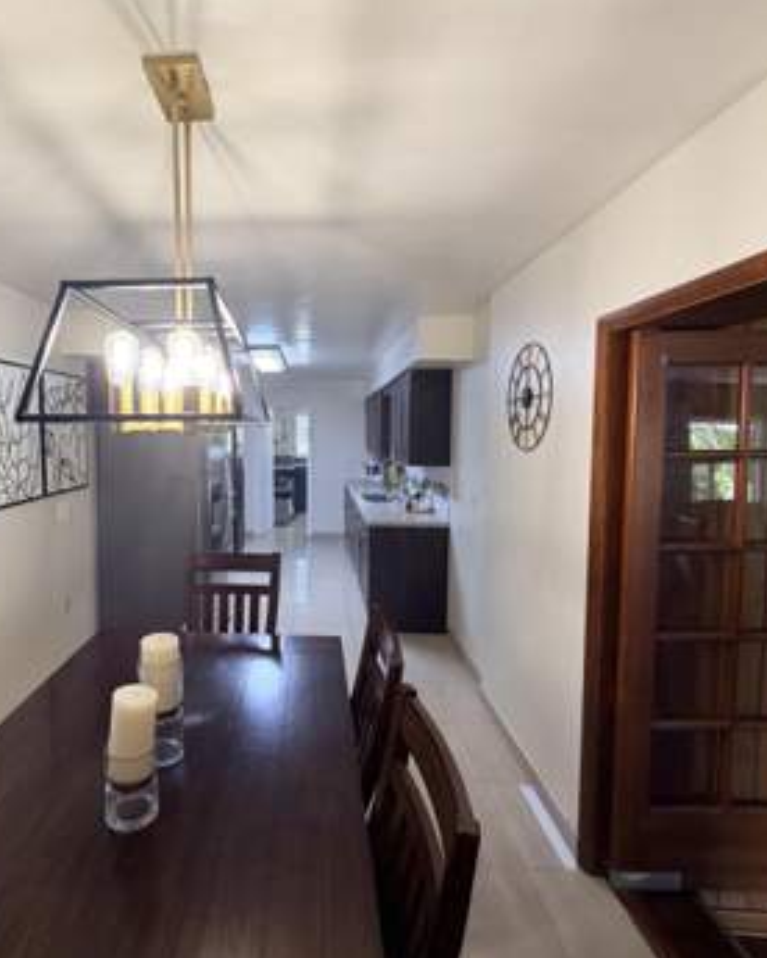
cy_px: 468
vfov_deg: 83.3
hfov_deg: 69.3
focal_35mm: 19
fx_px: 539
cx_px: 272
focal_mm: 2.22
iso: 200
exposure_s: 1/60
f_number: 2.2
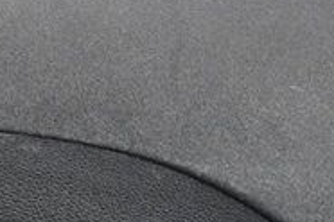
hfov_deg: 4.8
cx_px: -199
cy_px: 329
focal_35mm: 430
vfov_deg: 3.2
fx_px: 3989
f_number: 4.8
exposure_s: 1/200
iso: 2500
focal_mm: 52
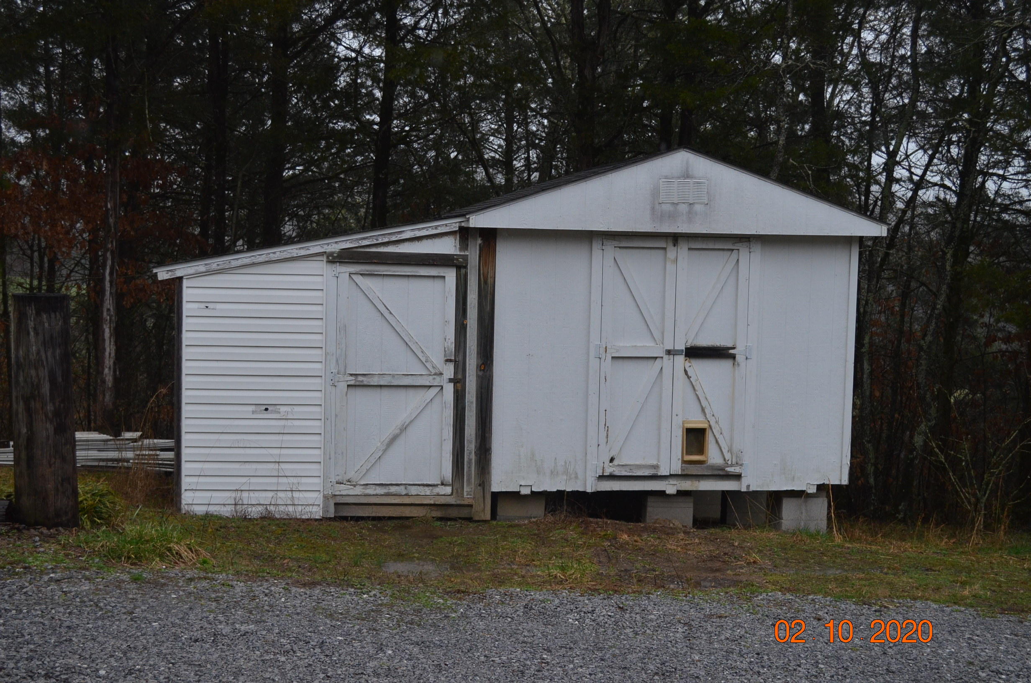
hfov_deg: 41.2
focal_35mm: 48
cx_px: 516
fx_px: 1372
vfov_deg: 28.0
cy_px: 342
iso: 800
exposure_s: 1/1000
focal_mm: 32
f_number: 4.8
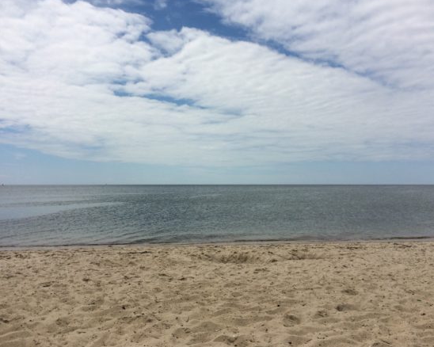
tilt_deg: -0.1
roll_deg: +0.9
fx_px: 398
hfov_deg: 57.2
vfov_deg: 47.1
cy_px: 176
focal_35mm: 31
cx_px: 211
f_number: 2.2
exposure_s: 1/6849
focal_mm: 4.15
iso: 32
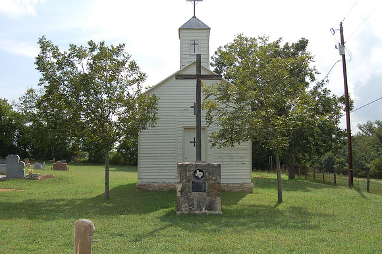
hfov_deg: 49.6
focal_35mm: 39
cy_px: 127
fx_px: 414
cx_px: 191
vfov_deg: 34.2
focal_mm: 26
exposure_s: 1/500
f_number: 7.1
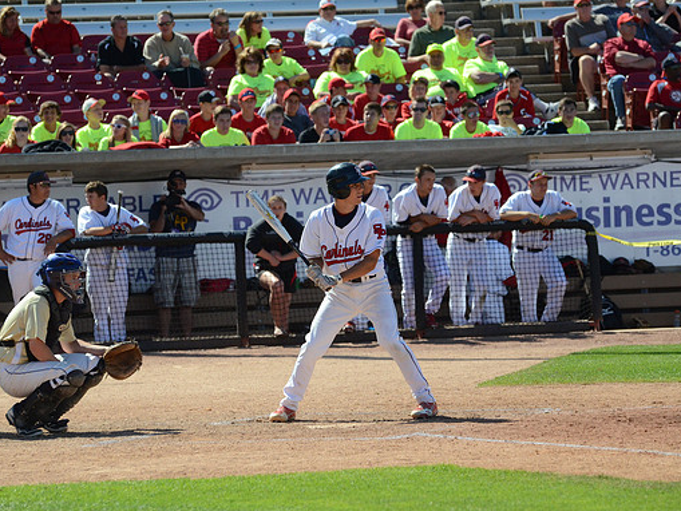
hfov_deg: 6.7
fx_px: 5805
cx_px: 329
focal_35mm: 295
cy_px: 256
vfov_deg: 5.0
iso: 1600
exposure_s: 1/8000
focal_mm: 180
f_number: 5
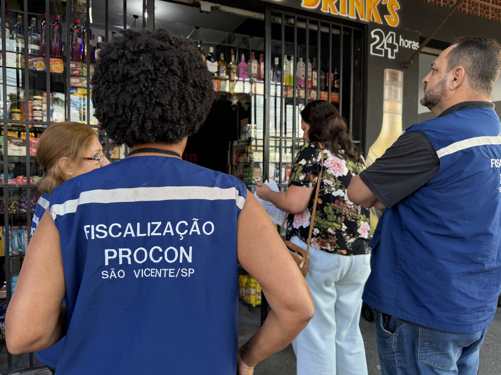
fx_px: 362
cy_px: 192
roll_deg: -0.1
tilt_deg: -1.8
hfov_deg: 69.4
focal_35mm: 25
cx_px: 241
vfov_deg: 54.9
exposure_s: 1/120
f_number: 1.78
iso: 80
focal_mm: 6.76
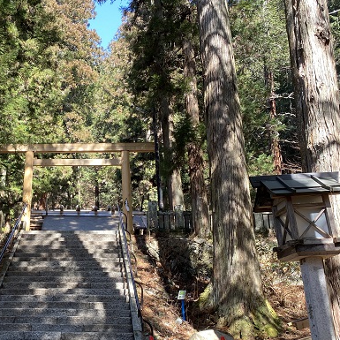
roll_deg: -1.6
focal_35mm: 43
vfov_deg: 39.1
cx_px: 67
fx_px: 478
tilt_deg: +17.9
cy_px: 188
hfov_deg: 37.7
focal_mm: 4.25
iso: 32
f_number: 1.8
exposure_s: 1/122
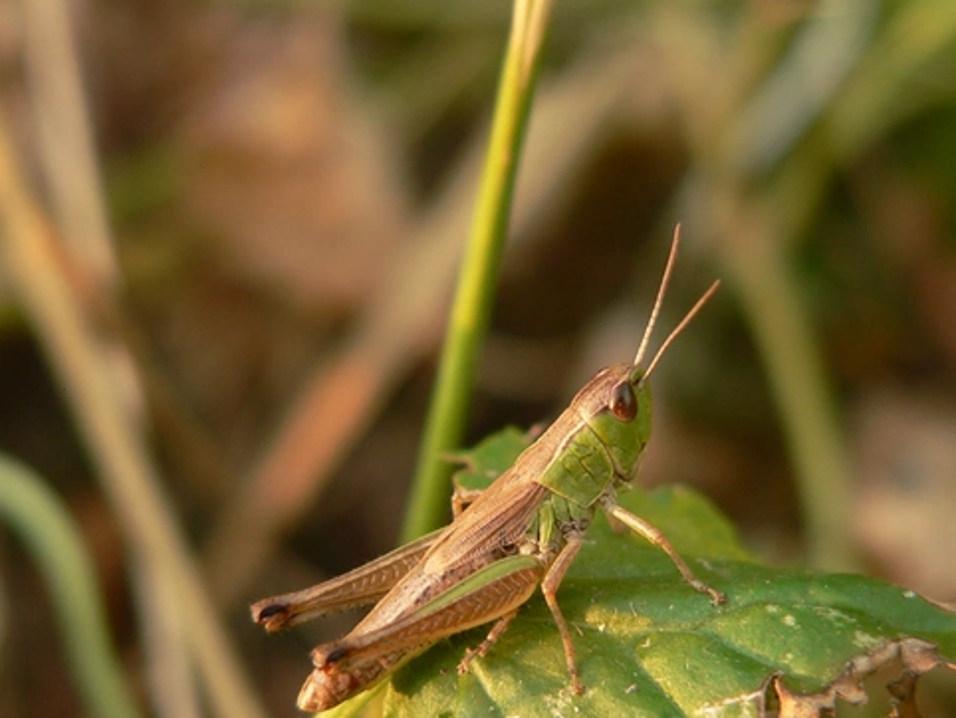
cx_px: 496
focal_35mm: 134
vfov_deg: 11.1
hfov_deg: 14.7
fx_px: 3703
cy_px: 454
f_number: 2.8
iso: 100
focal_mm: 16.7
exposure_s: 1/50
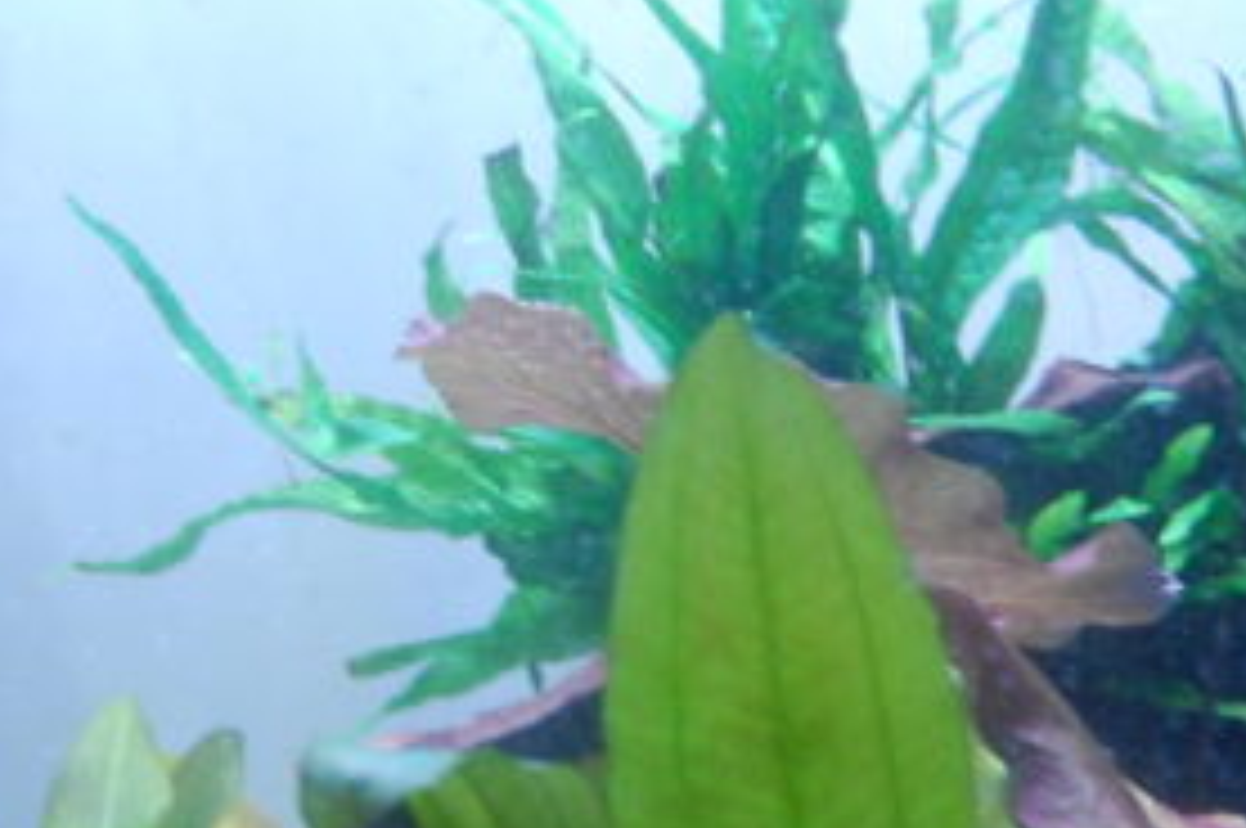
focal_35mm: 133
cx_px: 1003
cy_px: 619
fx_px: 4598
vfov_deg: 10.3
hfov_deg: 15.3
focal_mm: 24
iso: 800
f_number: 4
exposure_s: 1/15
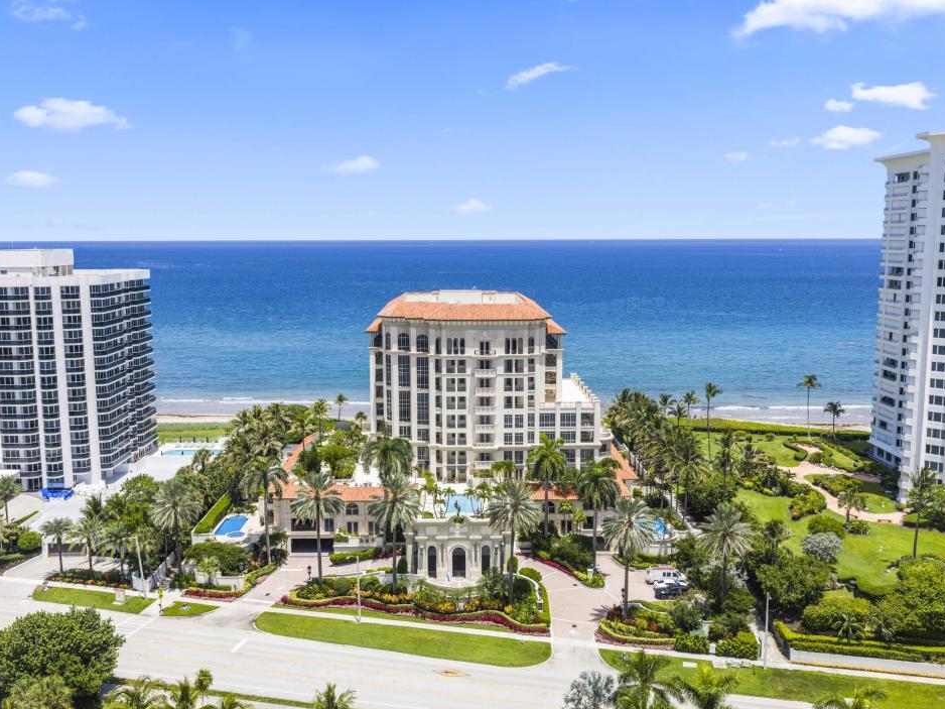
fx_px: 846
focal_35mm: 31
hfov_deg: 58.4
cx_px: 461
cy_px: 362
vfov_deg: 45.4
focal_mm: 14.45
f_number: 2.8
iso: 100
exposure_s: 1/1250
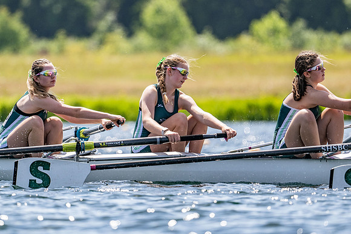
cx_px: 176
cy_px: 117
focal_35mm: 600
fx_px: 5846
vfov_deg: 2.3
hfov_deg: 3.4
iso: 250
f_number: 4.5
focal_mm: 400
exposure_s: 1/2500
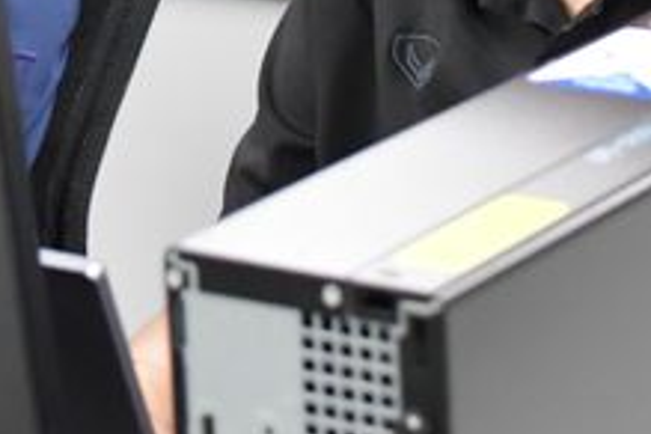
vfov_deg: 6.4
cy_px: -302
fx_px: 3797
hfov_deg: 9.8
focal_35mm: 210
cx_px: 178
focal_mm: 30
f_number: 4
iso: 4000
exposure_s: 1/60
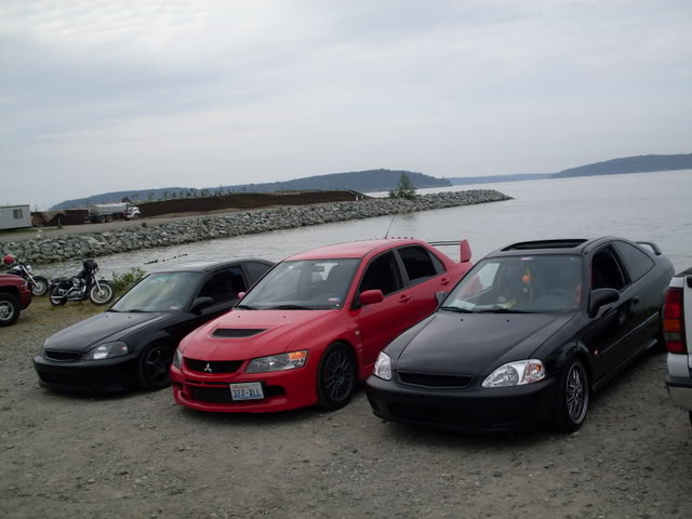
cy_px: 260
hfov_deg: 49.0
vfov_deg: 37.7
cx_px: 346
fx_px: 760
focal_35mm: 38
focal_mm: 6.3
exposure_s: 1/125
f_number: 8.4
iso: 80
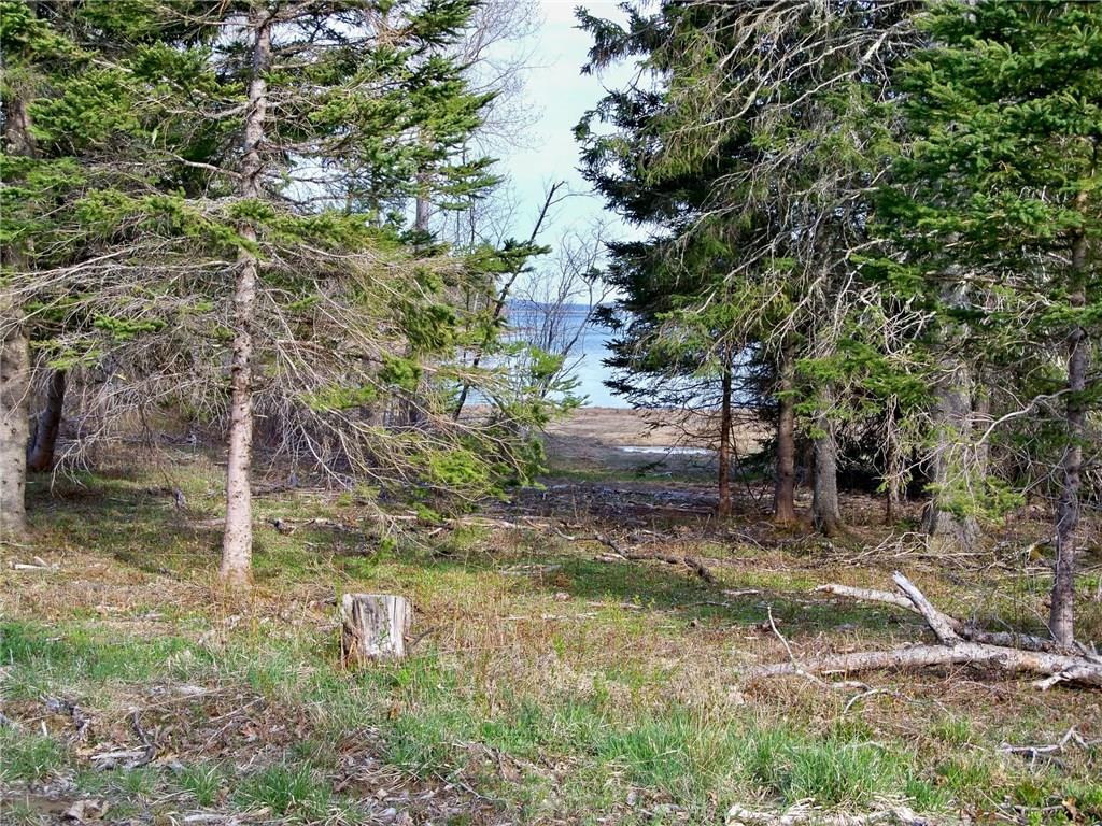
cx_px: 551
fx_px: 1878
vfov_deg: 24.8
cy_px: 413
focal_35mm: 59
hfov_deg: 32.7
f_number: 4
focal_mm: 10.5
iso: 80
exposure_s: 1/125
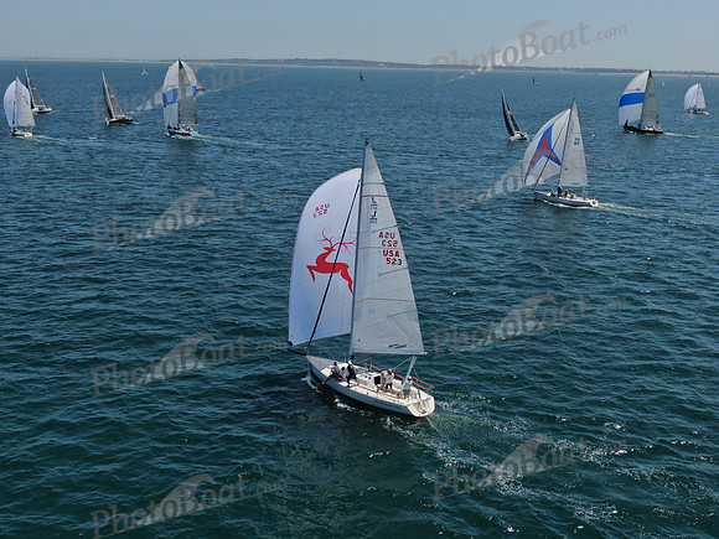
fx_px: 893
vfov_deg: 33.6
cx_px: 360
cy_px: 270
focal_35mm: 43
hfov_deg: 43.9
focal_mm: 7.39
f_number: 3.6
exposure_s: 1/1600
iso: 100
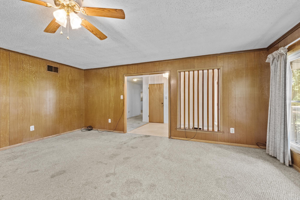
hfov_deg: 100.4
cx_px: 150
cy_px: 100
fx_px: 125
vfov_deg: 77.3
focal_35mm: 15
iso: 400
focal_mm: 10
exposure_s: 1/1.25
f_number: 8
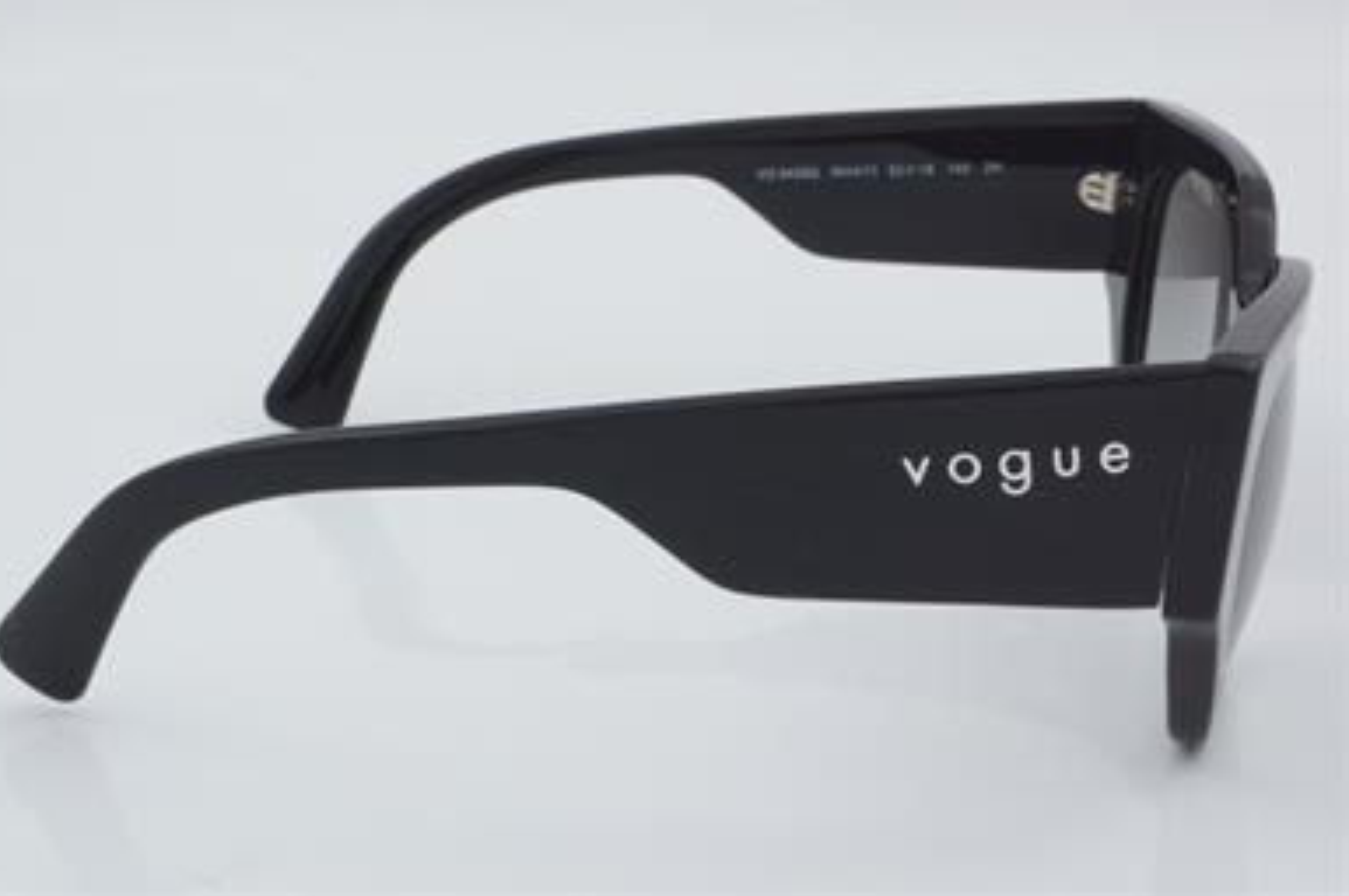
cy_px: 434
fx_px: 2920
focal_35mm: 78
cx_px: 652
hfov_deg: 26.0
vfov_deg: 17.5
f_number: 32
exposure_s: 1/4
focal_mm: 50
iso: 100
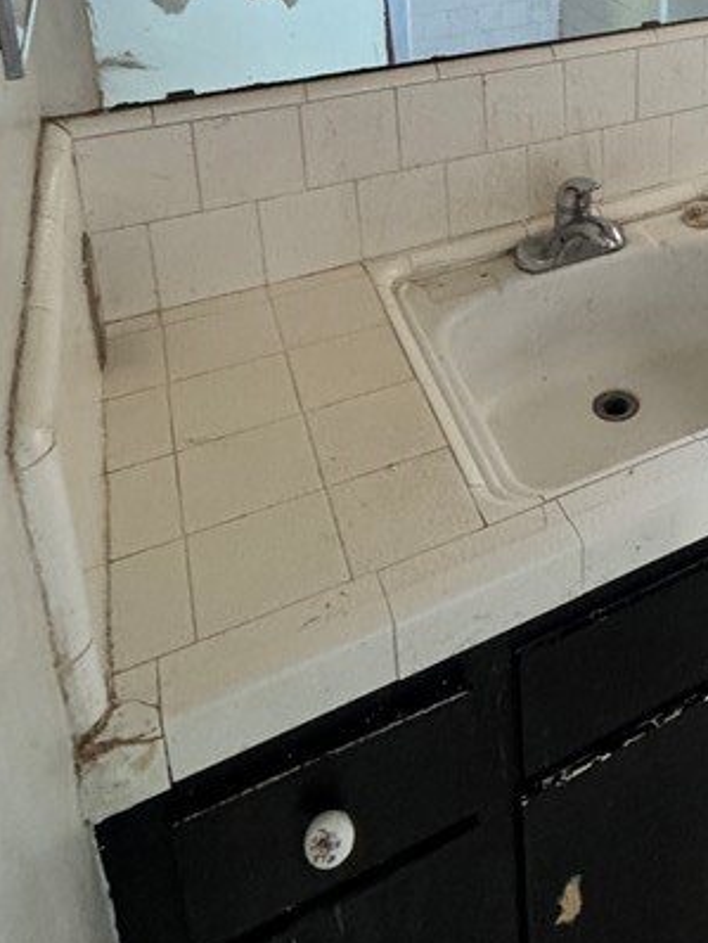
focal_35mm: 36
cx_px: 717
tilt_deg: -17.2
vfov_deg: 44.6
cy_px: 26
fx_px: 981
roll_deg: -1.2
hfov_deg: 35.6
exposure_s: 1/60
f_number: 2.2
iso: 320
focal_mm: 2.22
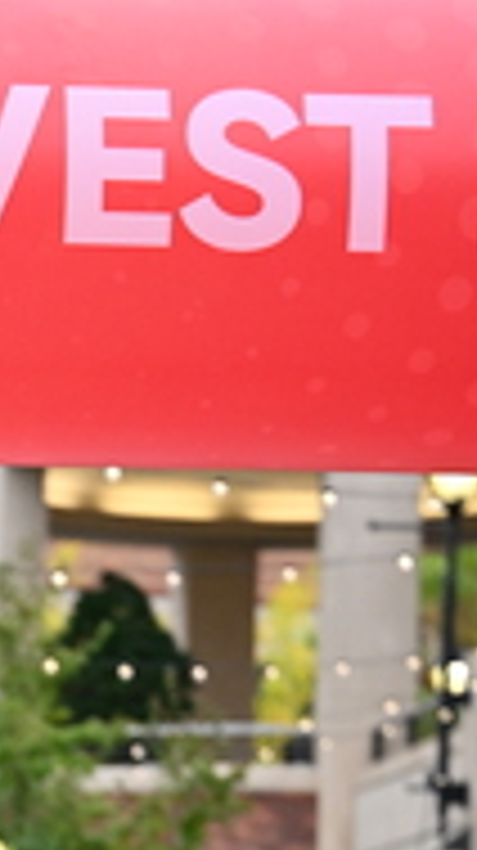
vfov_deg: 8.0
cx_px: -313
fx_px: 5972
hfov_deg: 4.5
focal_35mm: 265
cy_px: 1192
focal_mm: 87
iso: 1600
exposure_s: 1/1000
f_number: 2.8
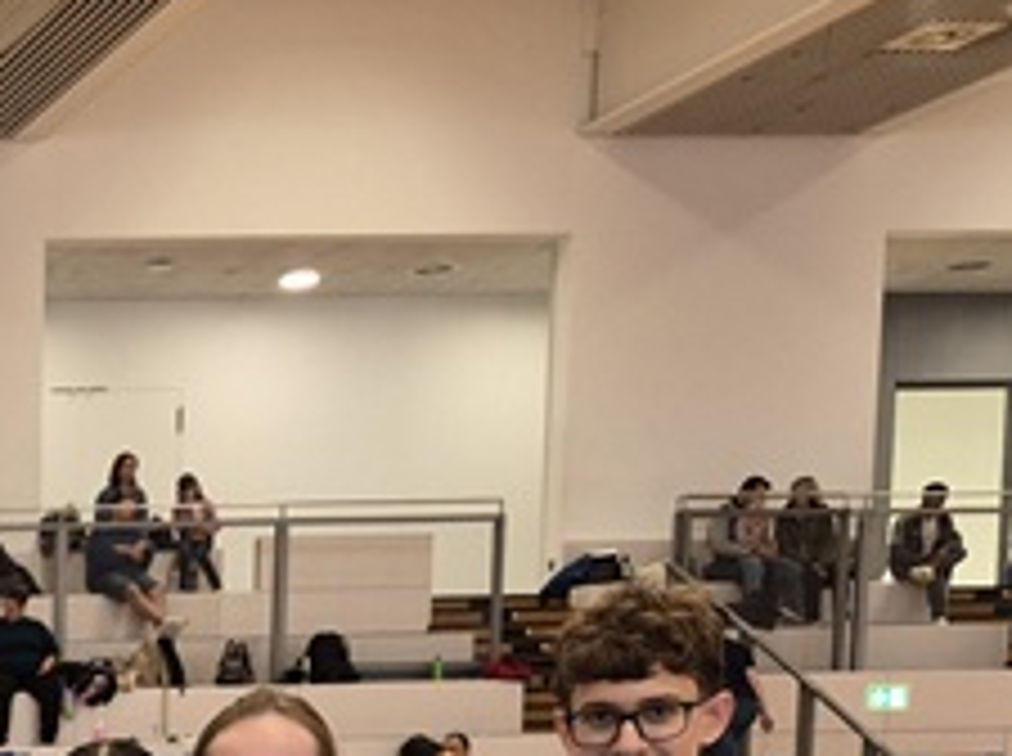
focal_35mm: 87
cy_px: 1231
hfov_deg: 19.0
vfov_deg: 15.3
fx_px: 2539
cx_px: -616
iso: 160
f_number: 1.8
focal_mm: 5.4
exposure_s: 1/56
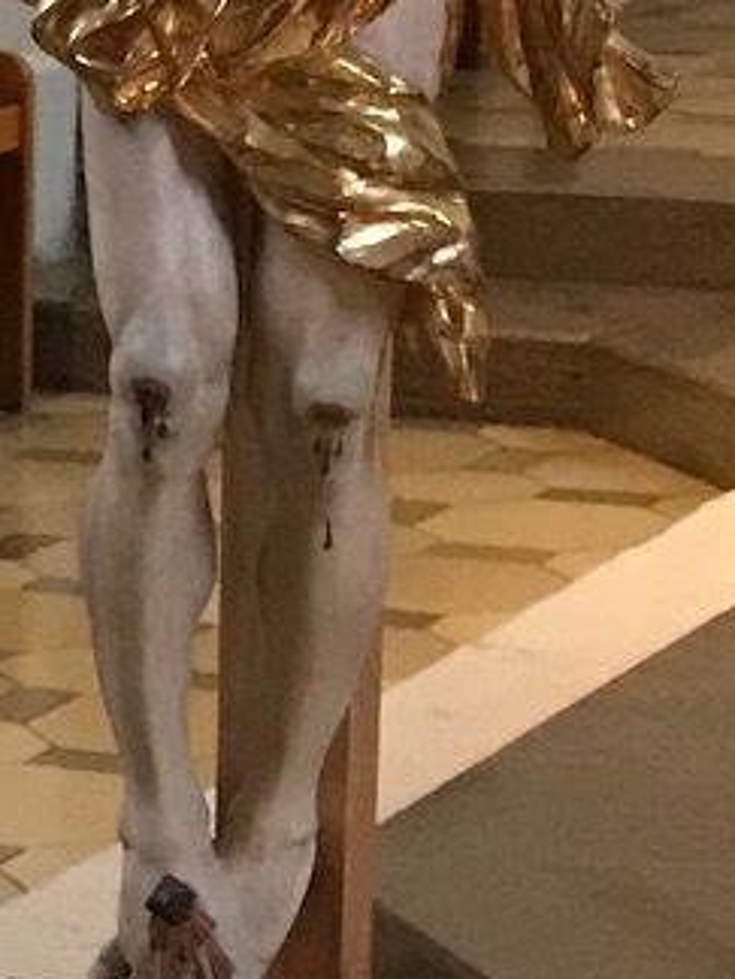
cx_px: -357
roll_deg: +0.9
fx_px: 4926
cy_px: 1257
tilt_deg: -20.0
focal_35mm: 174
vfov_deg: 11.1
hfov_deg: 8.4
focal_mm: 3.99
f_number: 1.8
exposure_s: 1/11
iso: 100
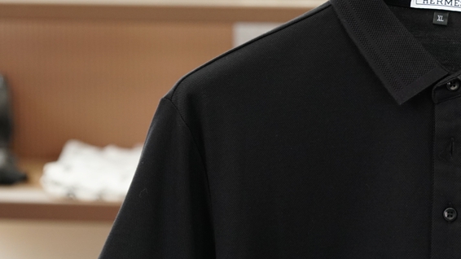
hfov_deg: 13.6
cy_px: 175
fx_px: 1906
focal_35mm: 156
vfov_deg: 7.8
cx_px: 438
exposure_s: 1/125
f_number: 3.5
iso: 800
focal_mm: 52
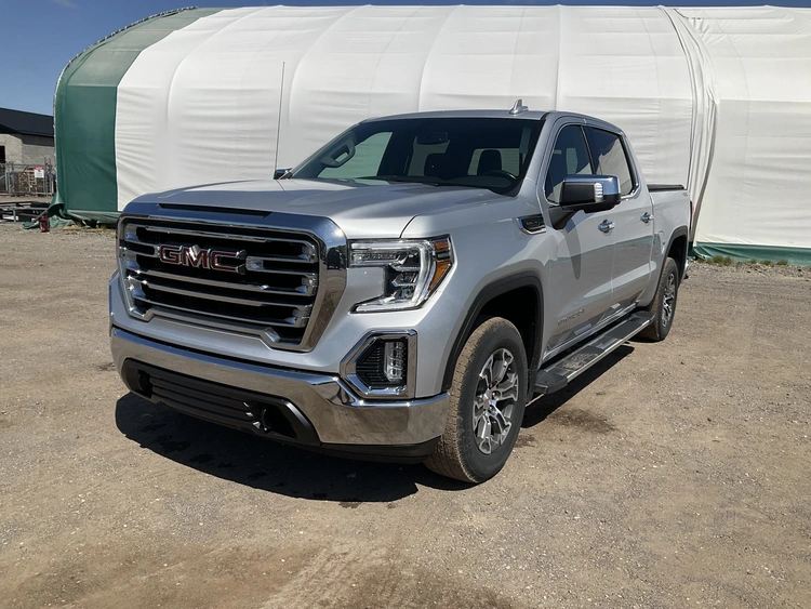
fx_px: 680
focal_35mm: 29
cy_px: 304
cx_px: 406
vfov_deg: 48.3
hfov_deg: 61.6
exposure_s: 1/3534
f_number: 1.8
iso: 25
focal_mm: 3
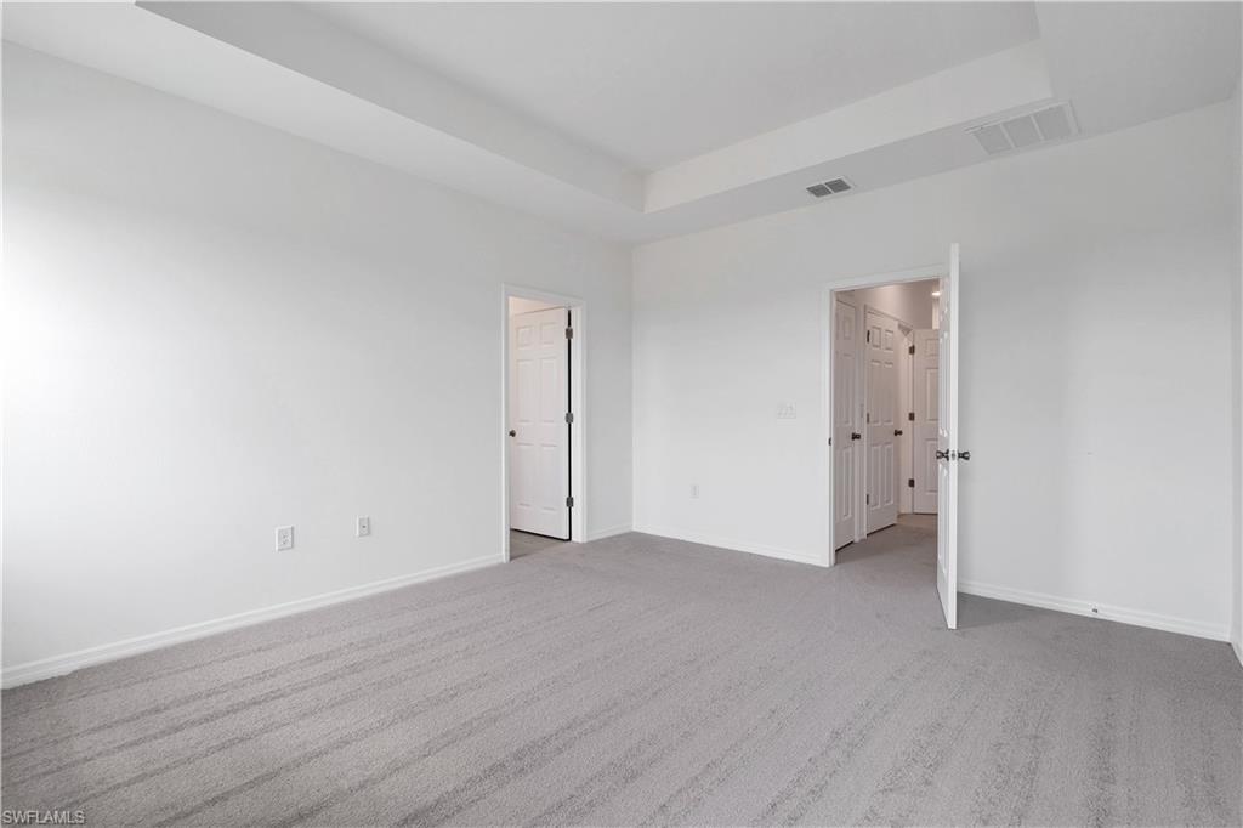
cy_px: 414
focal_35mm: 16
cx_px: 622
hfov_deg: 96.8
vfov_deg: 73.7
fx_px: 552
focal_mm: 16
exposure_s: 1/60
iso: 400
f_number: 8
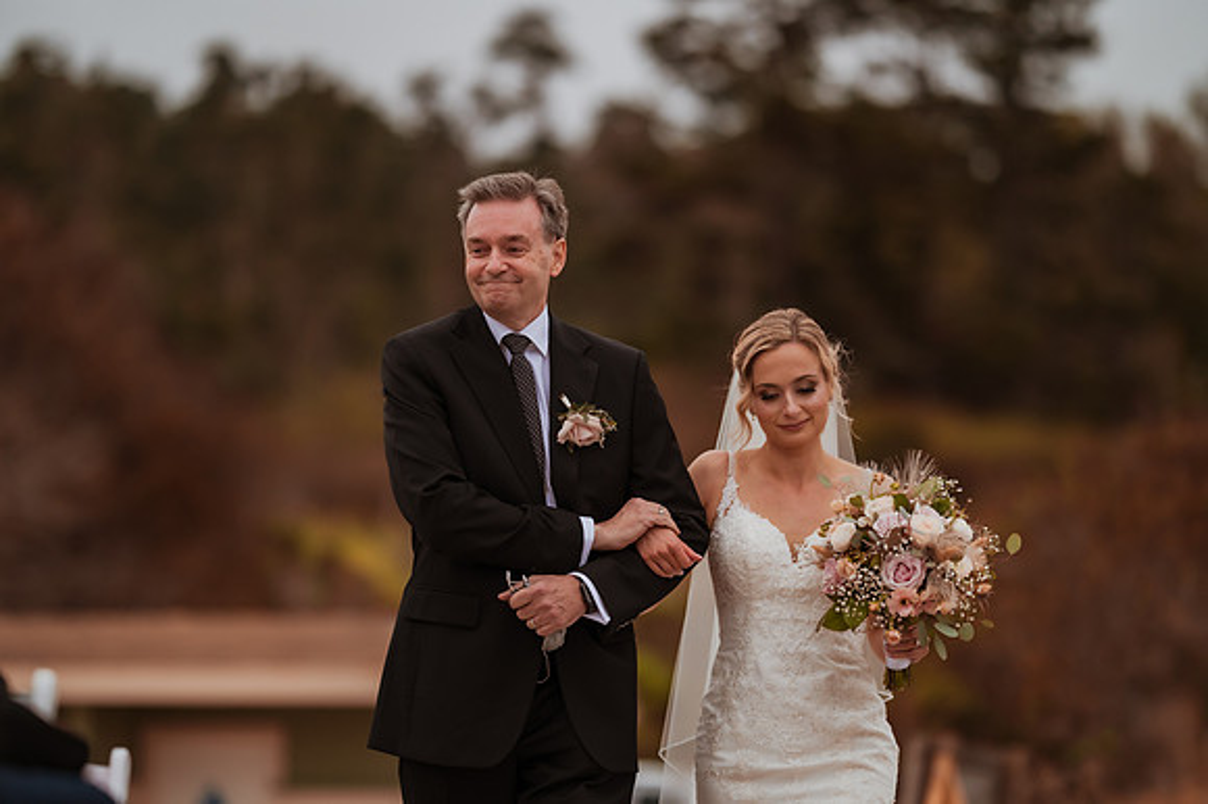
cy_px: 402
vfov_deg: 10.1
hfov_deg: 15.2
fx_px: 4527
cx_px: 604
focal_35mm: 135
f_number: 1.8
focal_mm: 135
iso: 500
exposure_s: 1/3200
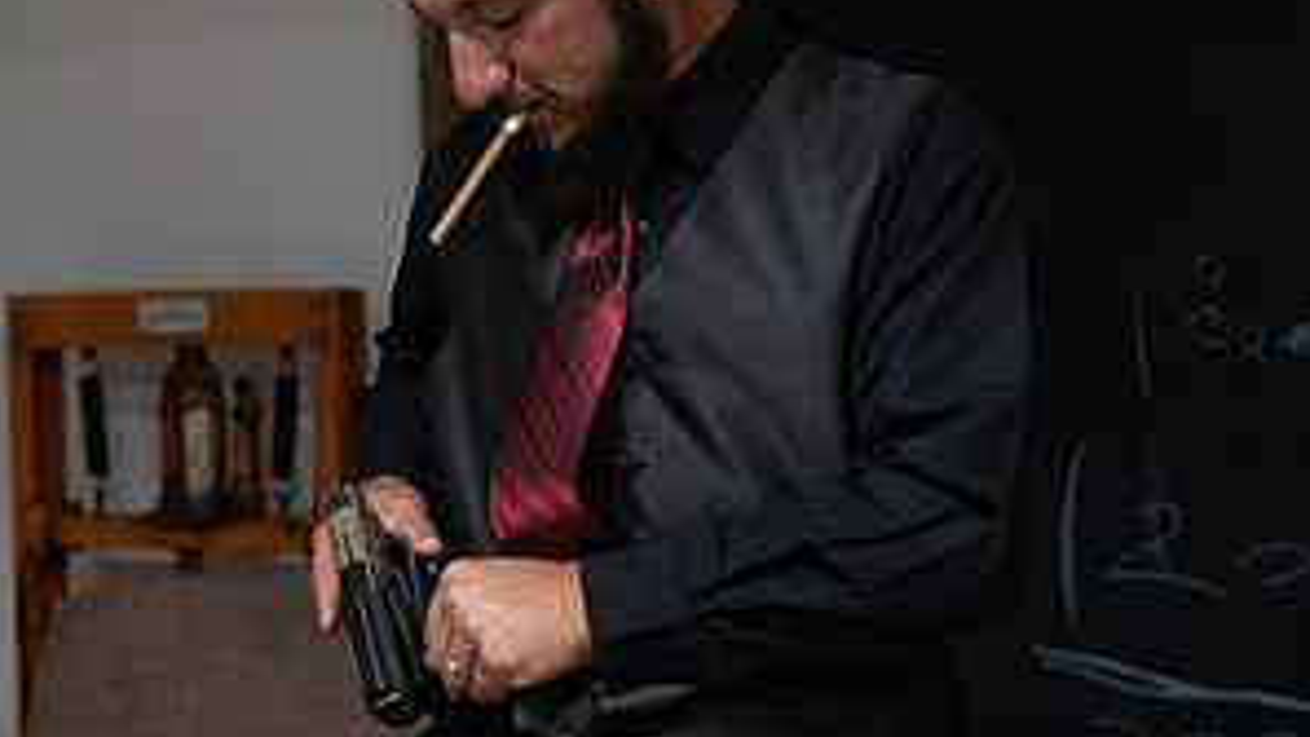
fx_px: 3195
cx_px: 653
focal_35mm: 92
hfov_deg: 23.2
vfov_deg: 13.1
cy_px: 543
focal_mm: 58
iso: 3200
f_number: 4
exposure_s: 1/200
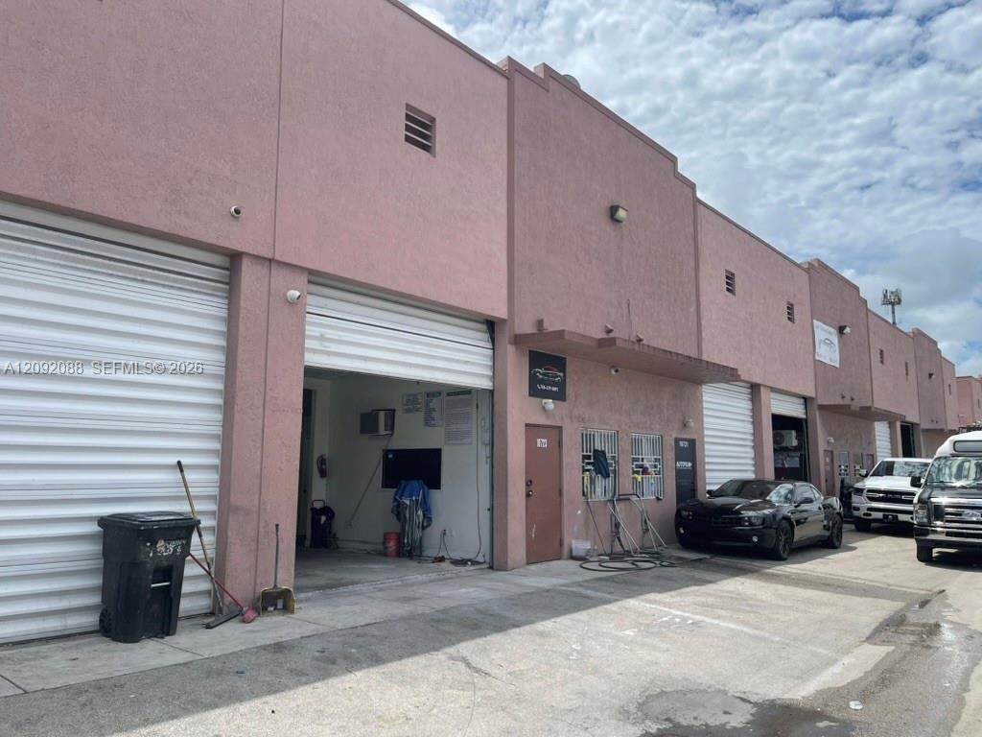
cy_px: 368
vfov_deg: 54.9
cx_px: 491
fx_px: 709
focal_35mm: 25
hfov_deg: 69.4
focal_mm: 5.1
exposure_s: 1/3922
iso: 32
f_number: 1.6
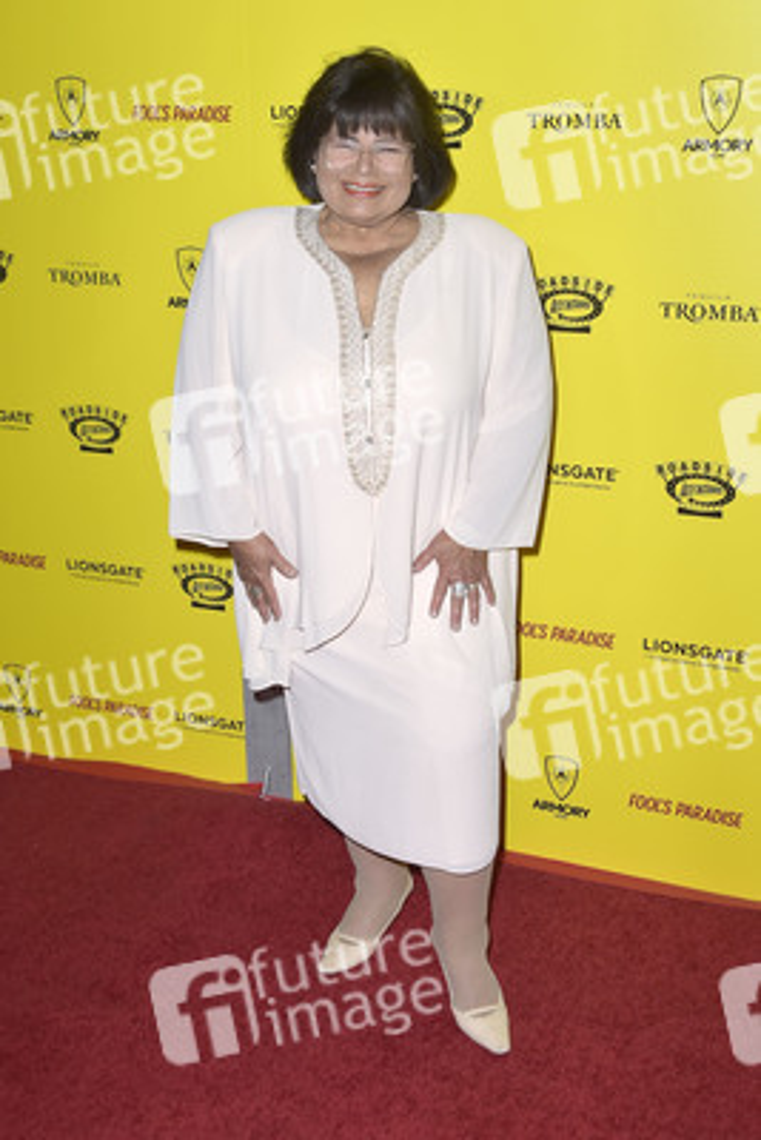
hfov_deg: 30.5
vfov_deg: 44.5
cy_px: 570
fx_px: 1394
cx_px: 380
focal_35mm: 44
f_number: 6.3
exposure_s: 1/250
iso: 250
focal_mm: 44
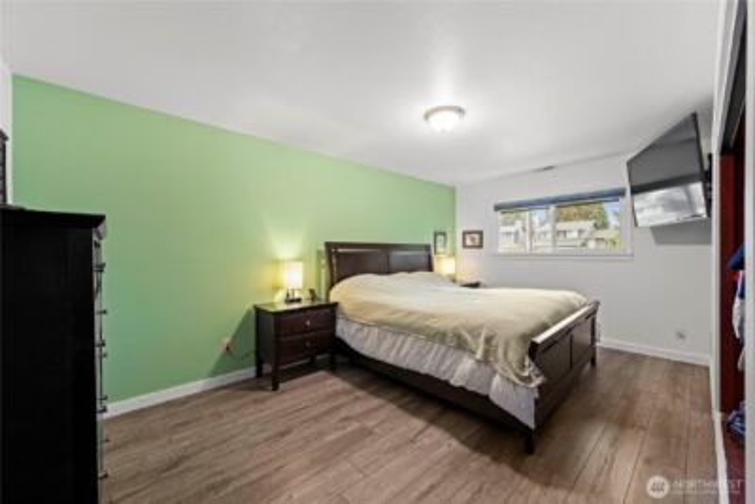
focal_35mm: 14
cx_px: 378
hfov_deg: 104.2
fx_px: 294
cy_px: 252
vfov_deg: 81.3
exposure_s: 1
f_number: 8
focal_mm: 14
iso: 200
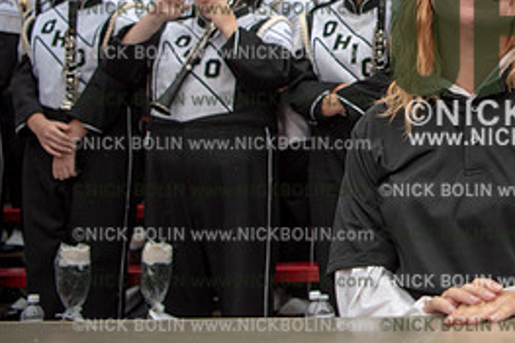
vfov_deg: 20.9
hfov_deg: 29.2
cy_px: 54
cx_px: 529
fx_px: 915
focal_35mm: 64
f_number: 2.8
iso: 250
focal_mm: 29
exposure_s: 1/1000
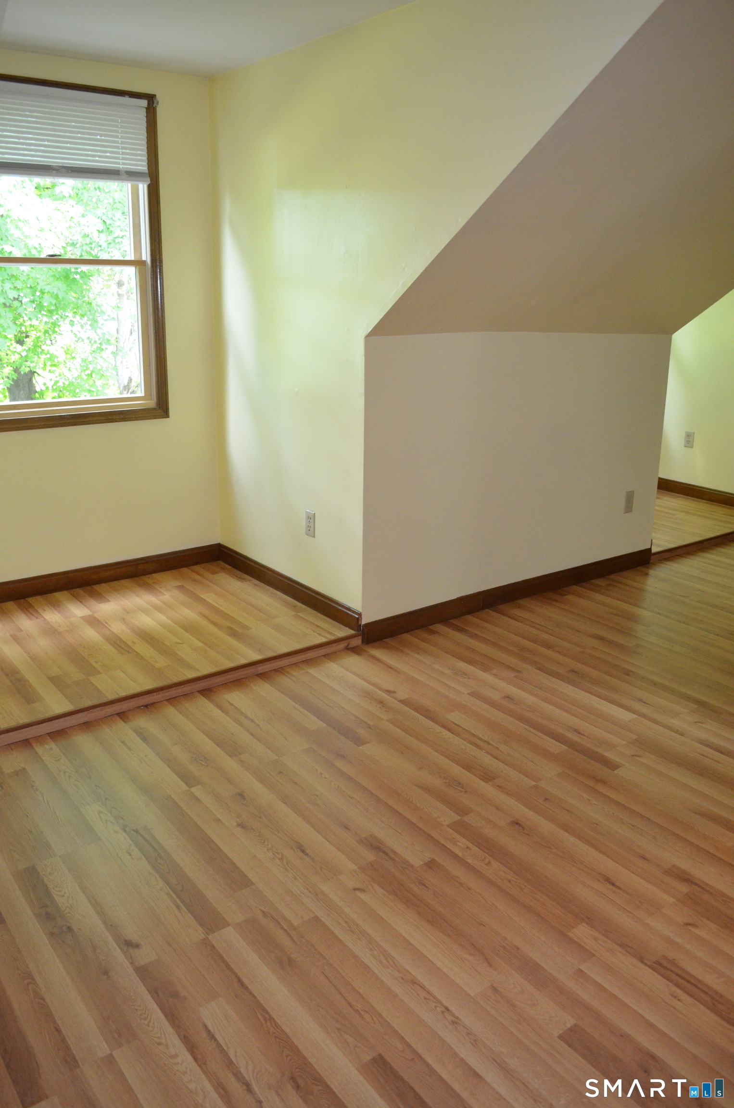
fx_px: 829
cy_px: 554
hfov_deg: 47.7
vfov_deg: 67.5
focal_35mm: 27
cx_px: 367
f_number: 3.5
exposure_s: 1/60
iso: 2000
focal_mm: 18
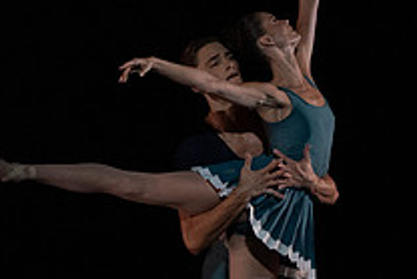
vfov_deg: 1.5
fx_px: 10664
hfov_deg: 2.2
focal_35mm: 920
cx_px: 88
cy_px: 240
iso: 8000
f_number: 5.6
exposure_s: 1/320
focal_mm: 330
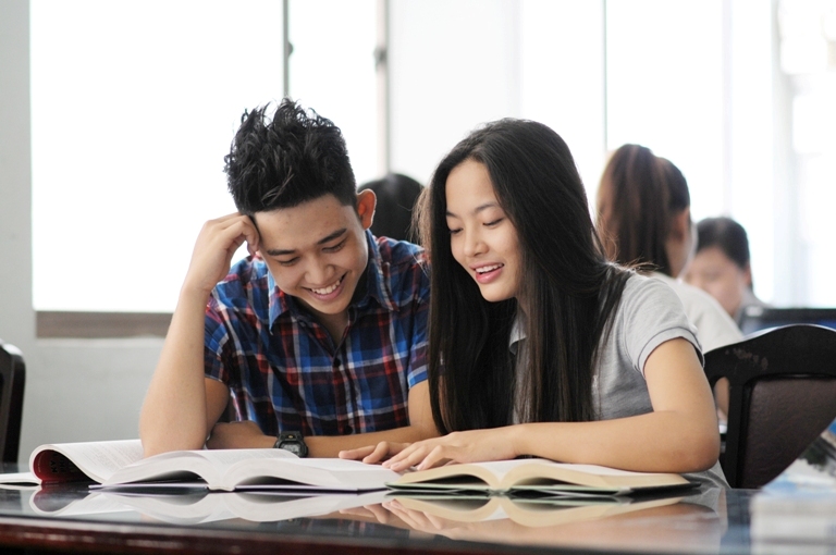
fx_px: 2957
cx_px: 418
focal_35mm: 128
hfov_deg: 16.1
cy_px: 278
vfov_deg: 10.7
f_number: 1.8
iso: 400
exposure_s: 1/400
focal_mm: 85
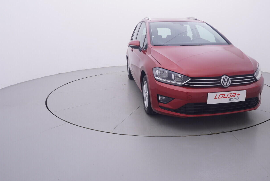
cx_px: 157
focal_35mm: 27
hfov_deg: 67.7
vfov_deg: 48.7
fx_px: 200
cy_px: 91
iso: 200
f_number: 5
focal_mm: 15
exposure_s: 1/80
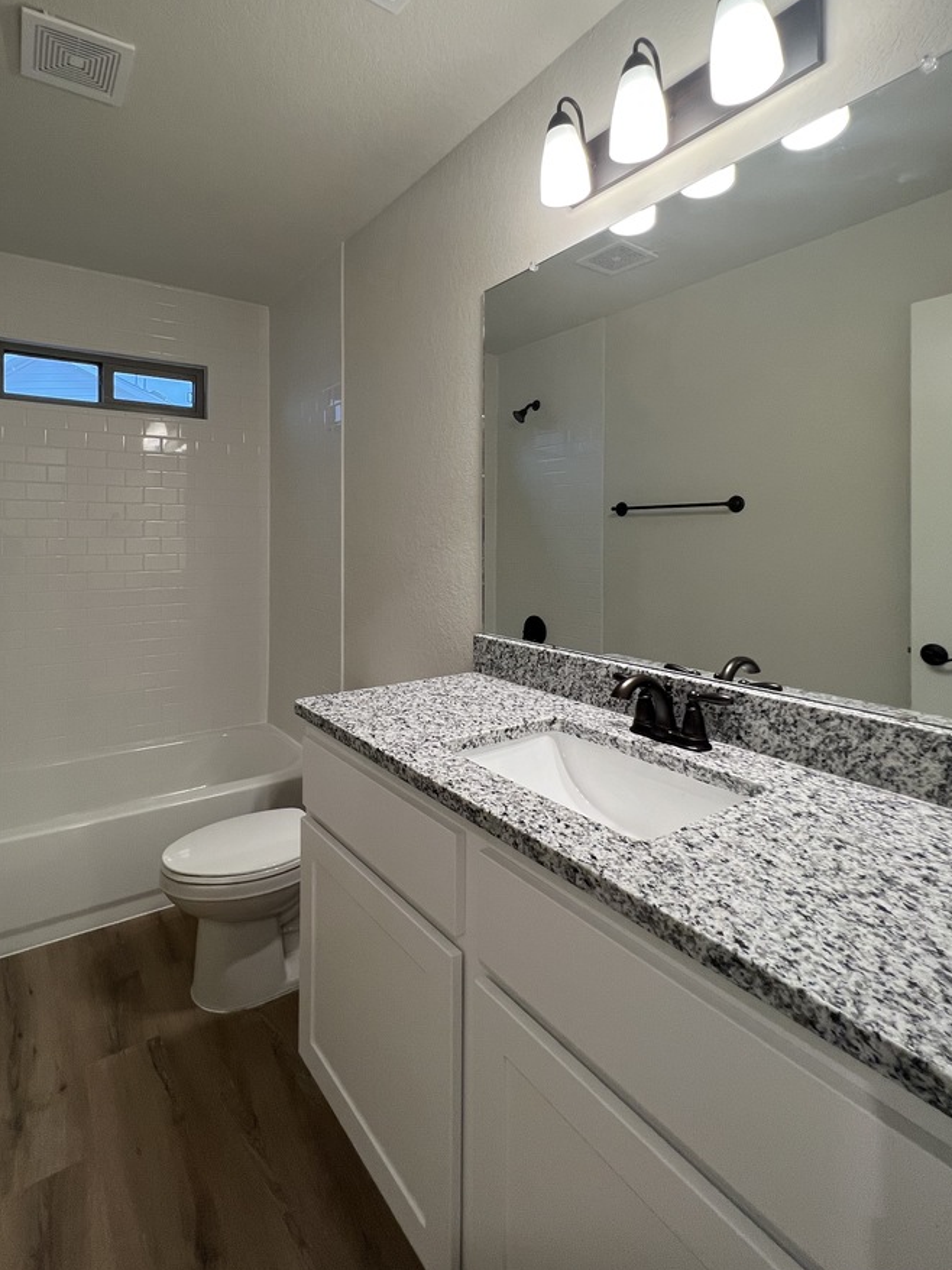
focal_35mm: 16
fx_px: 587
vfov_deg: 93.8
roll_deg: +0.6
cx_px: 399
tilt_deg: +0.5
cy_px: 541
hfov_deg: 77.5
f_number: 1.8
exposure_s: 1/120
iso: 100
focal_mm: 1.57
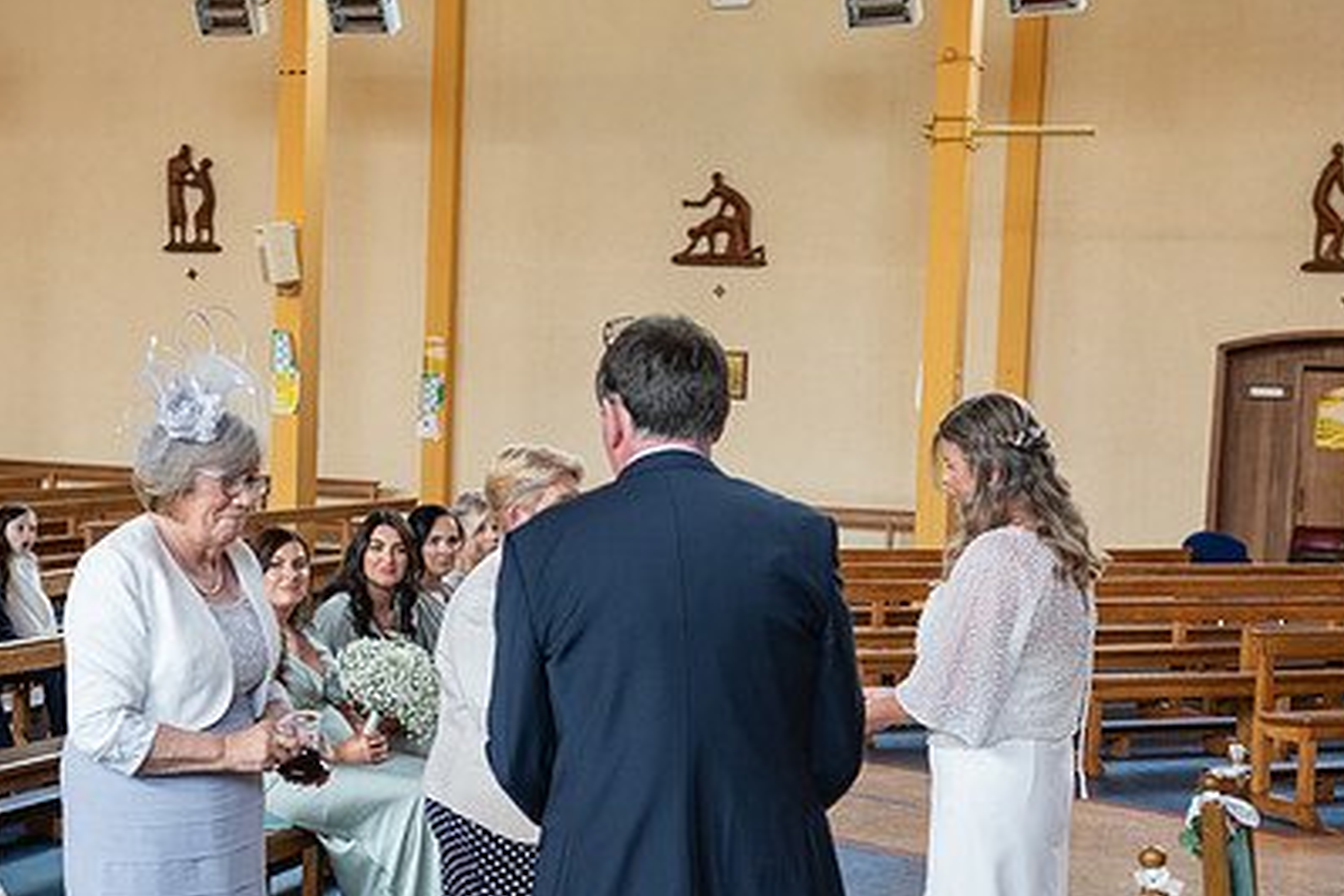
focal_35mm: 61
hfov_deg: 32.8
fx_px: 2277
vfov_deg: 22.2
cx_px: 593
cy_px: 591
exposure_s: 1/160
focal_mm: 42
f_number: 3.5
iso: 640
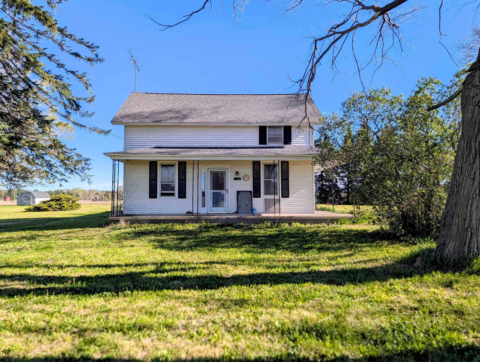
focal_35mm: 24
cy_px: 181
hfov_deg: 71.5
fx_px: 333
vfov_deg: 56.9
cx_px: 240
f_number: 1.85
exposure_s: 1/1348
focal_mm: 6.81
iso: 45
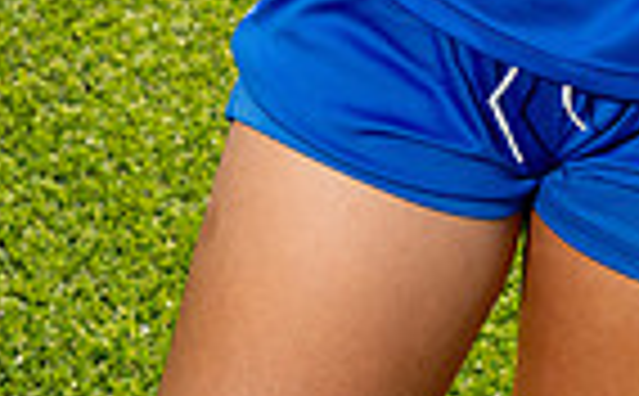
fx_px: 3040
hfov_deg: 11.9
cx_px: 630
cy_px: -576
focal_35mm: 175
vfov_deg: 7.0
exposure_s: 1/250
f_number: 10
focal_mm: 54
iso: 320
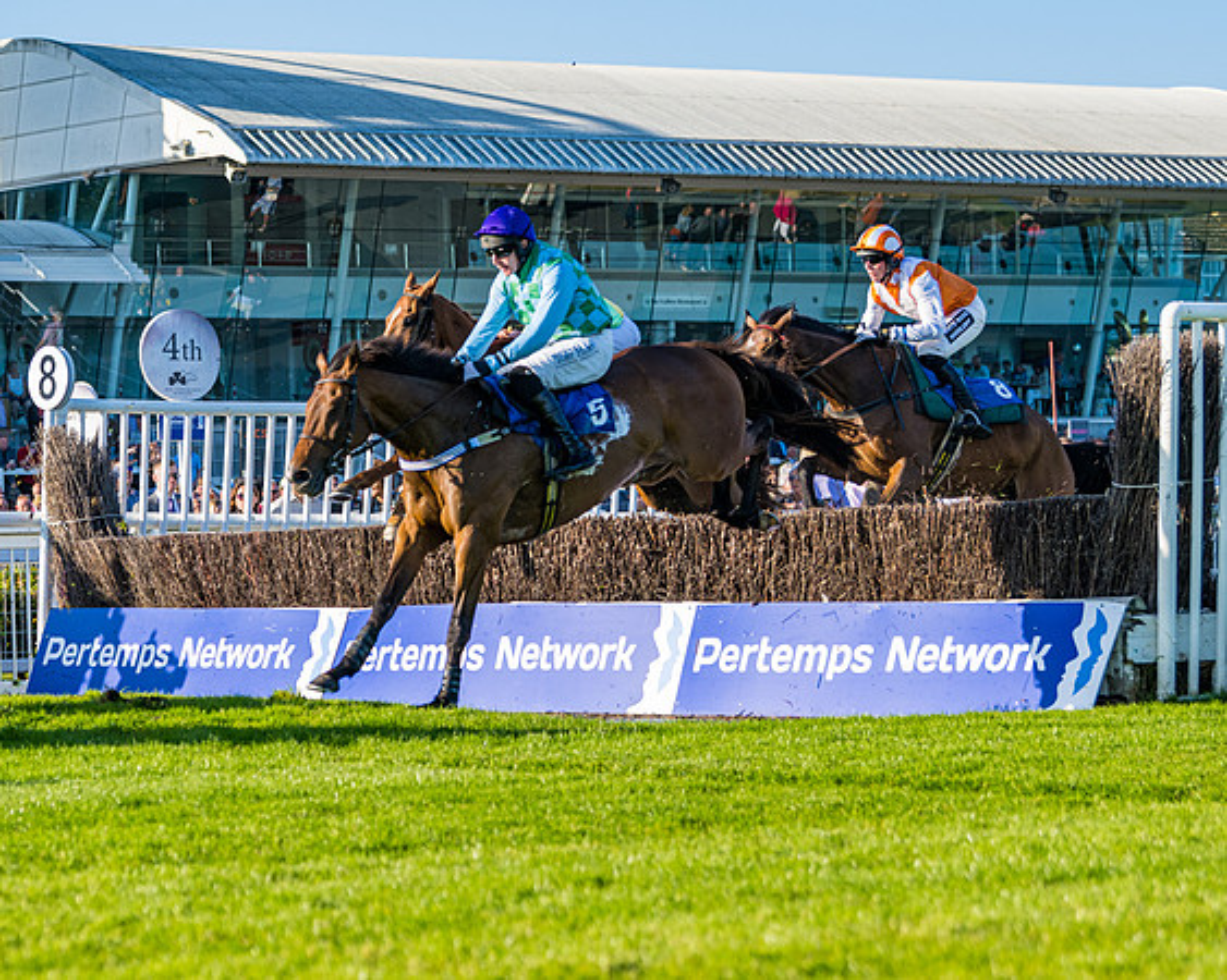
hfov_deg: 14.5
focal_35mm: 132
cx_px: 396
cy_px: 530
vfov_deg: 11.7
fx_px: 4802
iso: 200
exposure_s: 1/1250
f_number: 4
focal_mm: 92
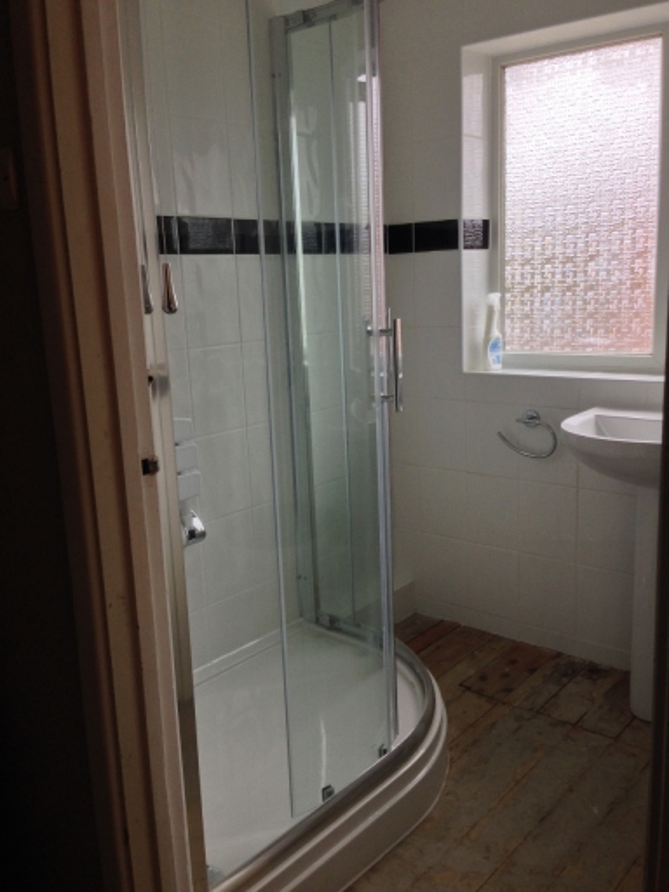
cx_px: 334
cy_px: 446
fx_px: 850
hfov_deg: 42.9
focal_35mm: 33
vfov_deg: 55.4
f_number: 2.4
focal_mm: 4.12
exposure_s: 1/120
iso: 80
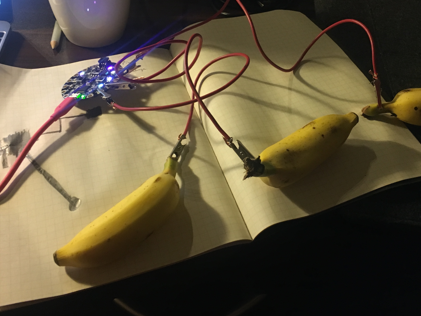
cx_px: 240
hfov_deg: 47.7
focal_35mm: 39
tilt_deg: -40.8
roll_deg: -4.7
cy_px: 115
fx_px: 474
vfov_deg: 36.6
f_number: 2.2
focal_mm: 4.15
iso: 200
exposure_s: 1/20
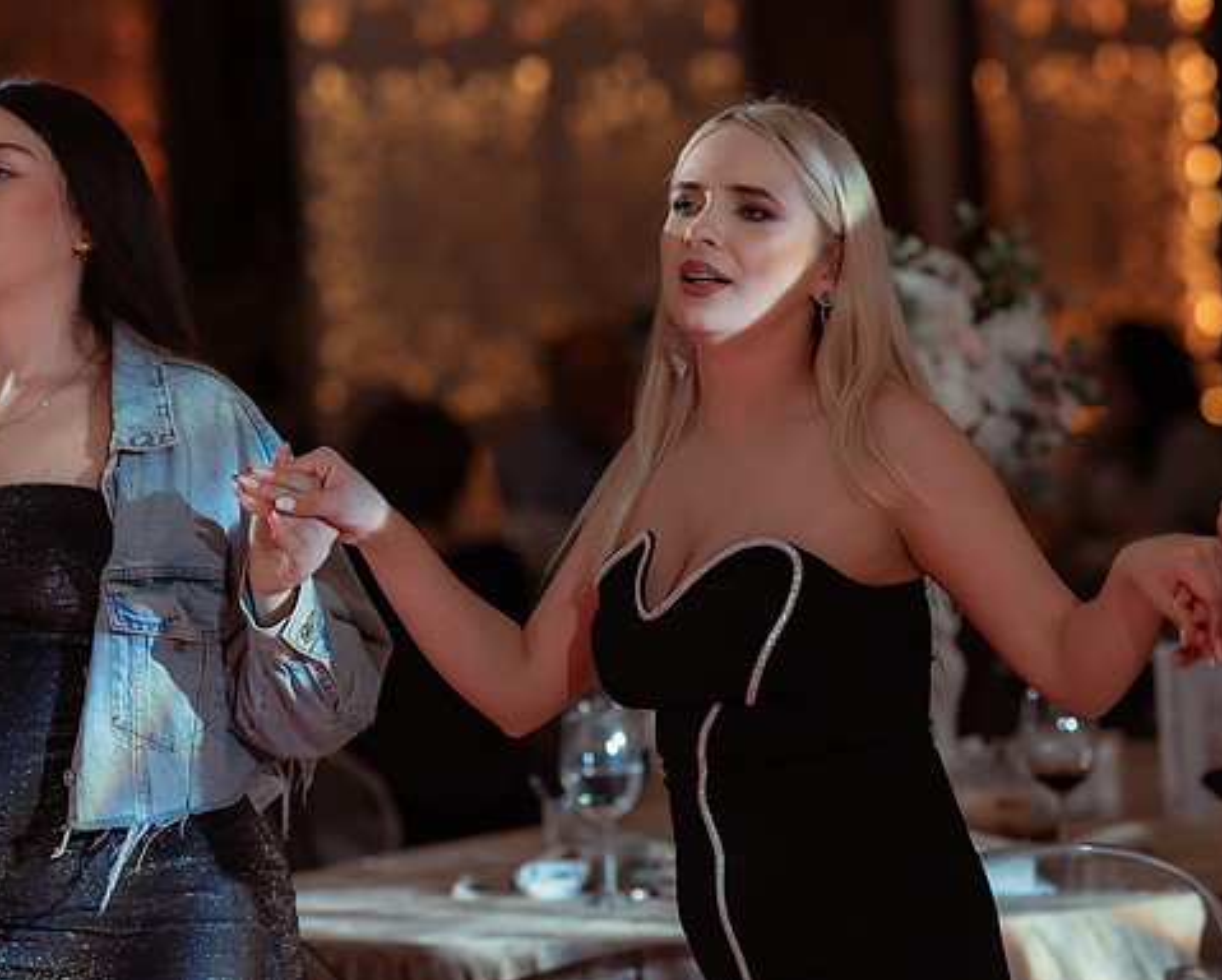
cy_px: 491
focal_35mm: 178
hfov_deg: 10.8
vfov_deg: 8.7
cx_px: 706
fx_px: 6443
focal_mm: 135
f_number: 2.8
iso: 1600
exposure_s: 1/250
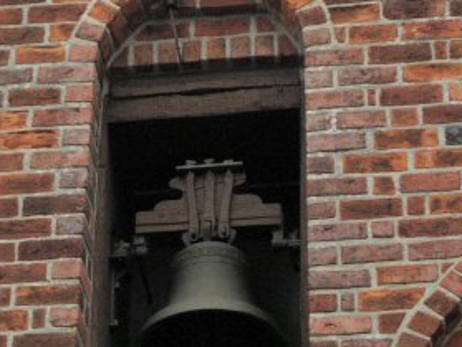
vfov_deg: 8.4
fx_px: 2379
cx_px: 201
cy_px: 196
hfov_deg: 11.1
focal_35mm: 178
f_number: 5.1
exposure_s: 1/256
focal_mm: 24.5
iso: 200
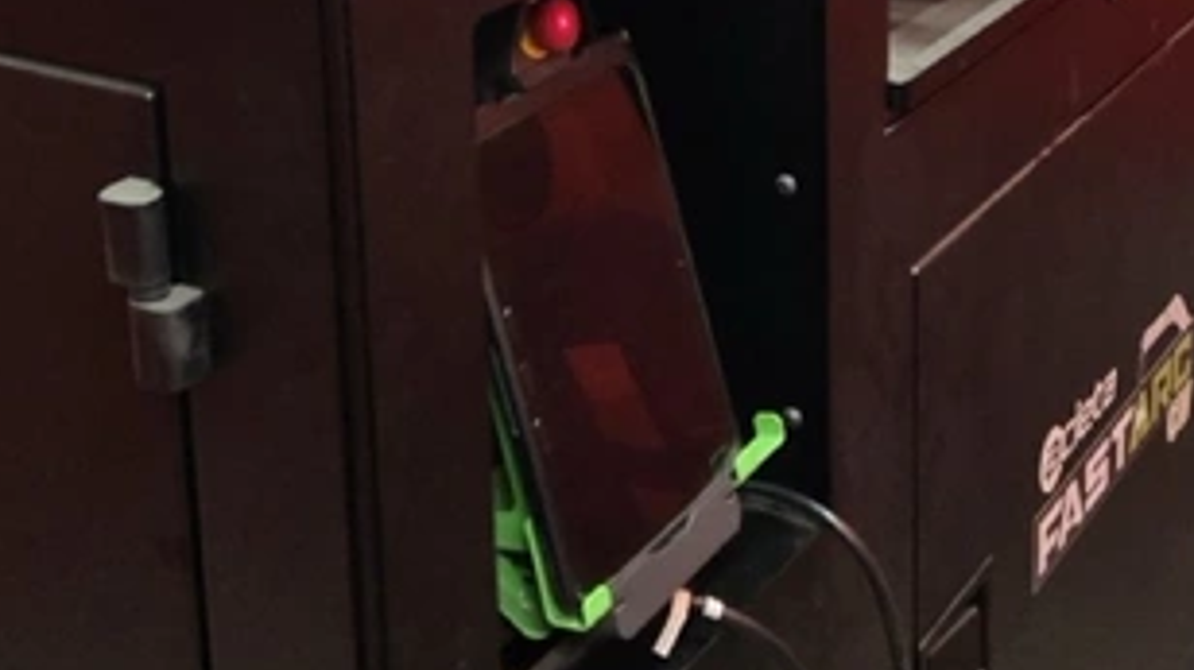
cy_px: -120
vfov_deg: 18.7
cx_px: 471
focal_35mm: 61
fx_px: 1931
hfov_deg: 34.2
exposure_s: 1/120
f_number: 1.8
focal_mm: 5.4
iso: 400
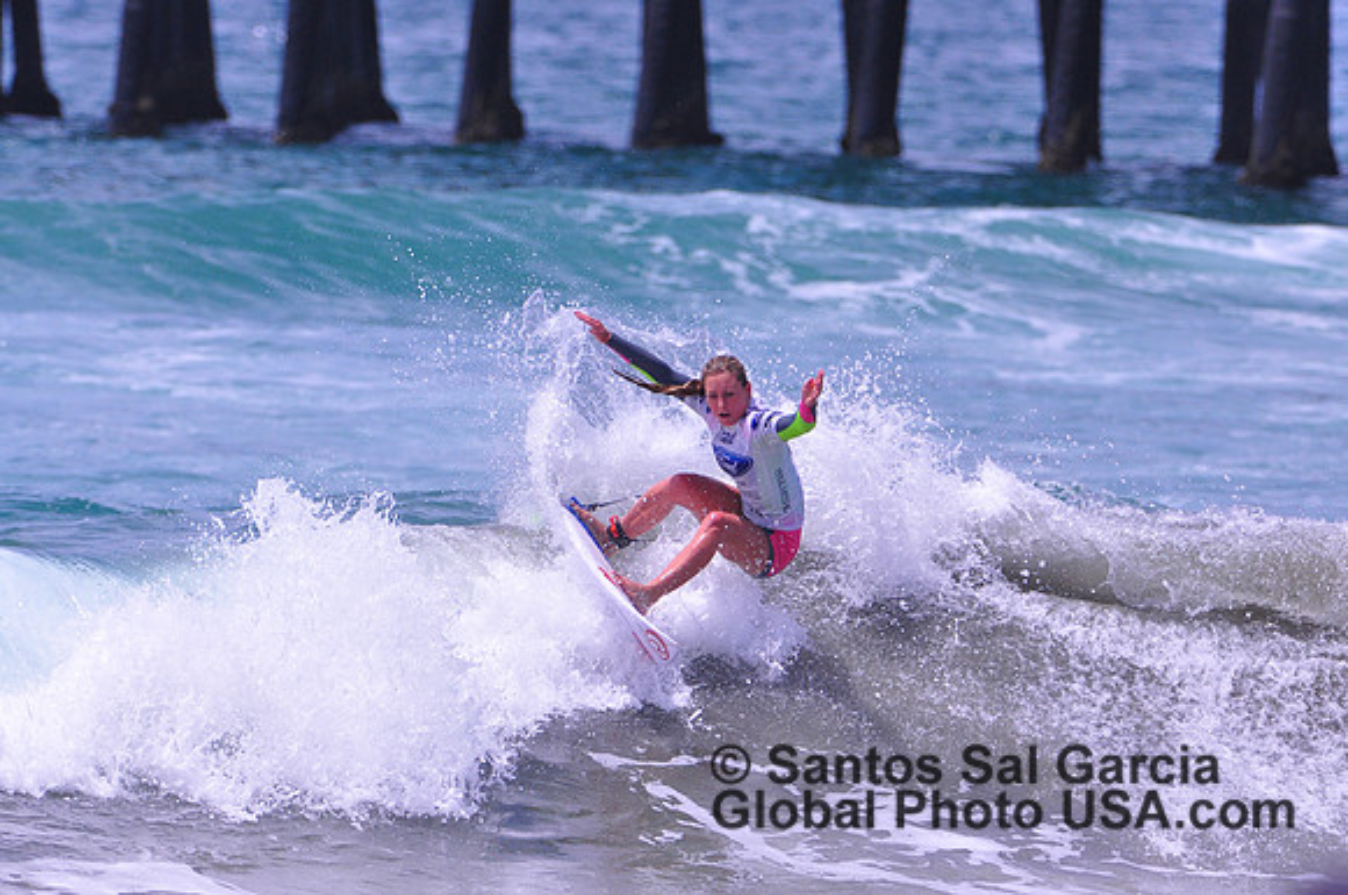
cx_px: 674
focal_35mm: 570
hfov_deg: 3.6
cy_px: 448
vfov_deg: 2.4
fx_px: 21313
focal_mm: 380
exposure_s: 1/4000
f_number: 5.6
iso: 640
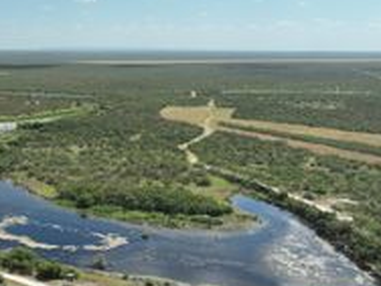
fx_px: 605
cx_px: 26
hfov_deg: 32.9
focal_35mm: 55
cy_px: 150
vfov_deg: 26.6
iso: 120
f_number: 2.8
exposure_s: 1/160
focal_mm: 12.29
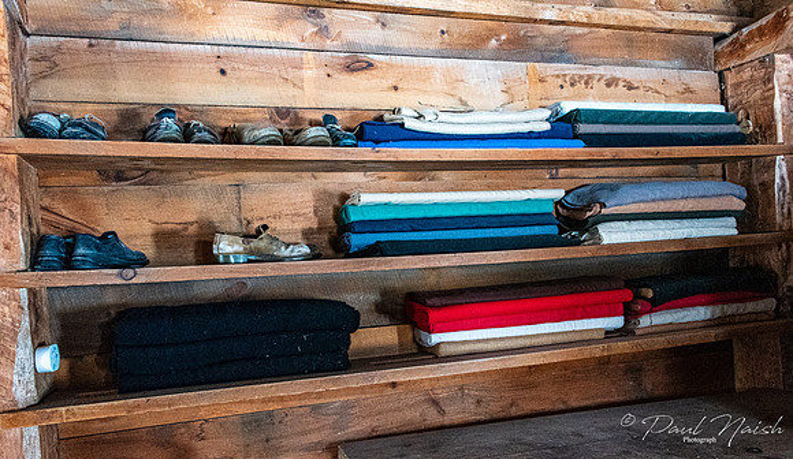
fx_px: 617
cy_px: 264
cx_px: 396
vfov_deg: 40.7
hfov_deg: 65.5
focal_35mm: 29
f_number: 11
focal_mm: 28
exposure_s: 1/60
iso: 10000
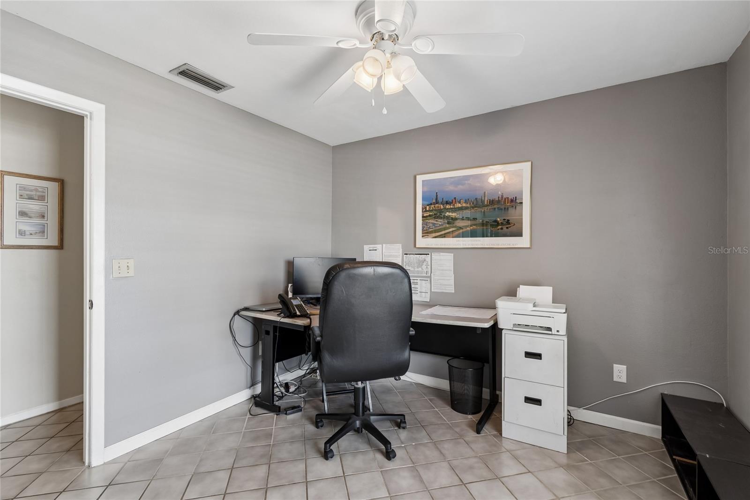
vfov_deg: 77.3
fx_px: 312
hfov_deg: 100.4
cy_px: 250
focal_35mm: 15
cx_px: 375
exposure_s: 1/10
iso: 100
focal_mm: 10
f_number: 7.1
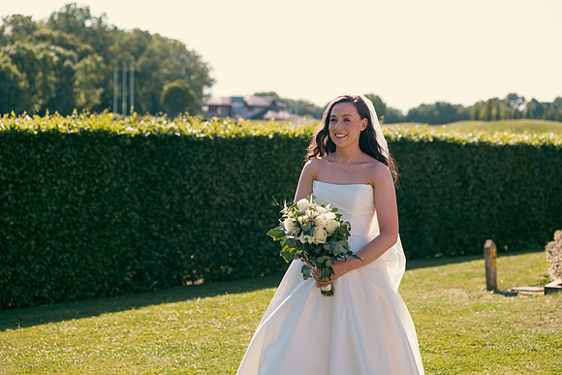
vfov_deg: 15.9
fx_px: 1343
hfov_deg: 23.6
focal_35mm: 86
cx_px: 281
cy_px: 188
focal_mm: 86
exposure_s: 1/800
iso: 200
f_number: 3.5
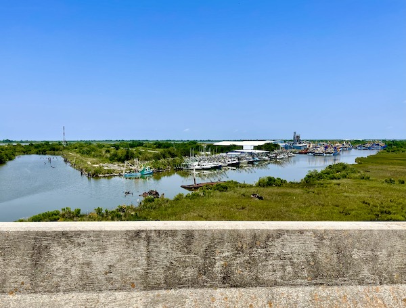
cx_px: 203
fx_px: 306
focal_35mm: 26
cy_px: 154
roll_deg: -1.6
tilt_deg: -3.8
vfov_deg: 53.4
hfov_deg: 67.1
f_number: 1.6
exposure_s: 1/4717
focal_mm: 5.1
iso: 32
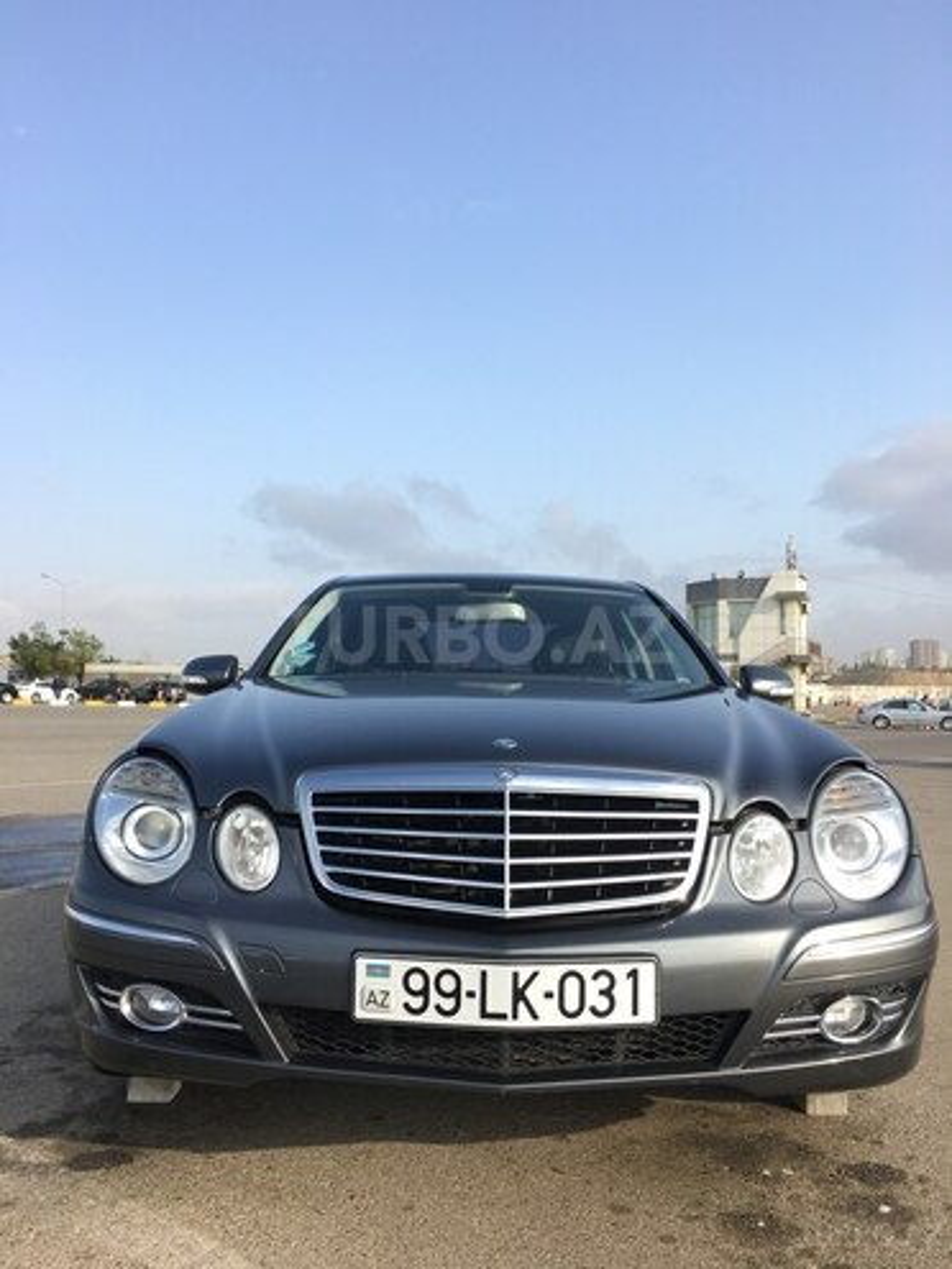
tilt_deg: +2.1
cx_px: 476
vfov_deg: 61.7
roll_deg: +0.9
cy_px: 634
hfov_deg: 48.2
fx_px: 1063
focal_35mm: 29
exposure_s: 1/615
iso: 25
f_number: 2.2
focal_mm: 4.15
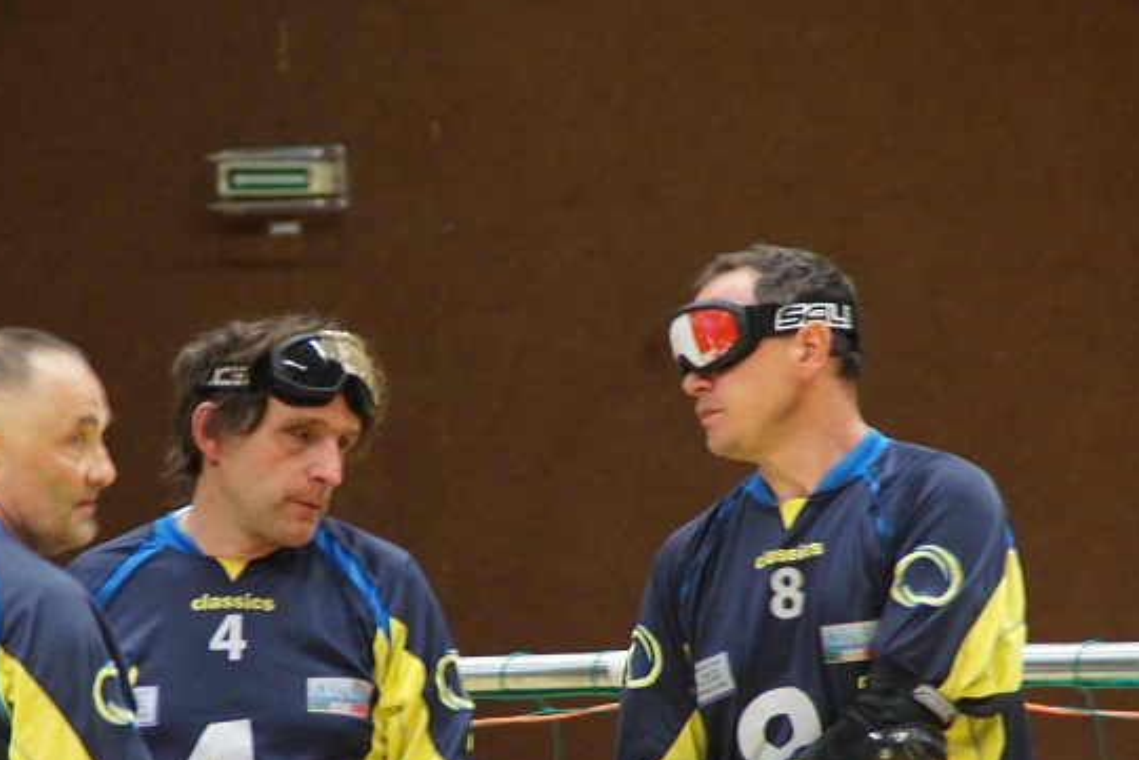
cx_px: 442
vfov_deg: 3.1
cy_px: 541
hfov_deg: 4.7
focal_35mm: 443
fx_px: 14019
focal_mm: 200
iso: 1600
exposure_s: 1/20
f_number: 6.3
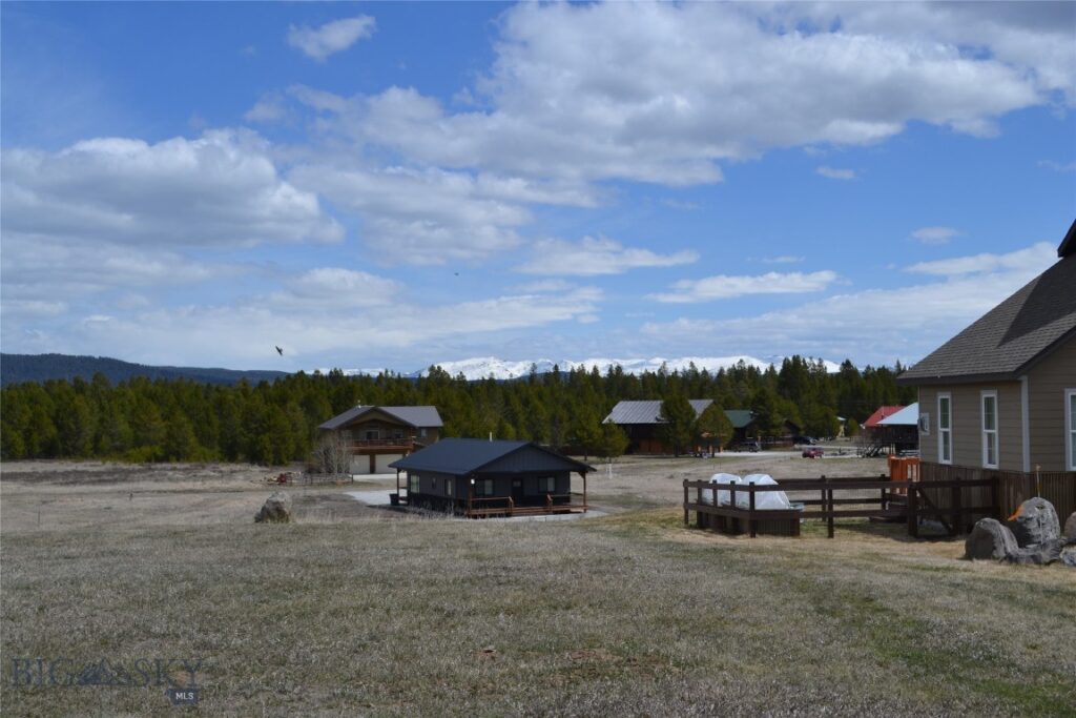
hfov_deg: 49.5
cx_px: 538
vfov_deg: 34.2
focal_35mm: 39
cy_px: 359
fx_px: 1166
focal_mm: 26
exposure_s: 1/320
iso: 100
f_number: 9
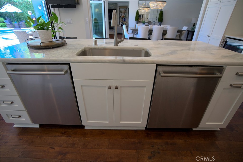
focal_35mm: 17
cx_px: 122
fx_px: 115
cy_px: 81
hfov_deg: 93.3
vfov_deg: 70.4
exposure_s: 1/160
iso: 1000
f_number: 4
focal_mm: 17
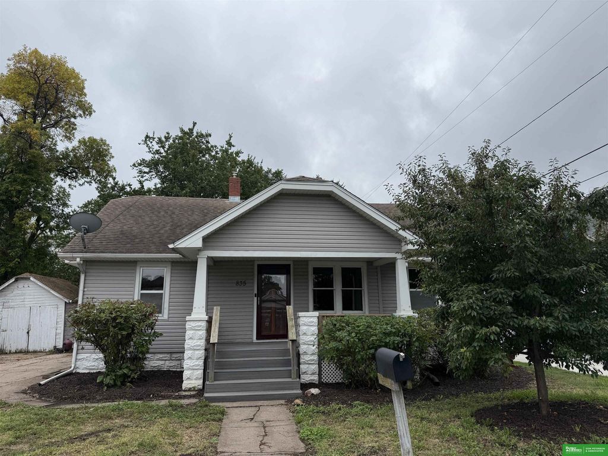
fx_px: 422
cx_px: 304
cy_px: 228
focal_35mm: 24
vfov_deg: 56.8
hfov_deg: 71.6
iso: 80
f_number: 1.78
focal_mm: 6.76
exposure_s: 1/3584
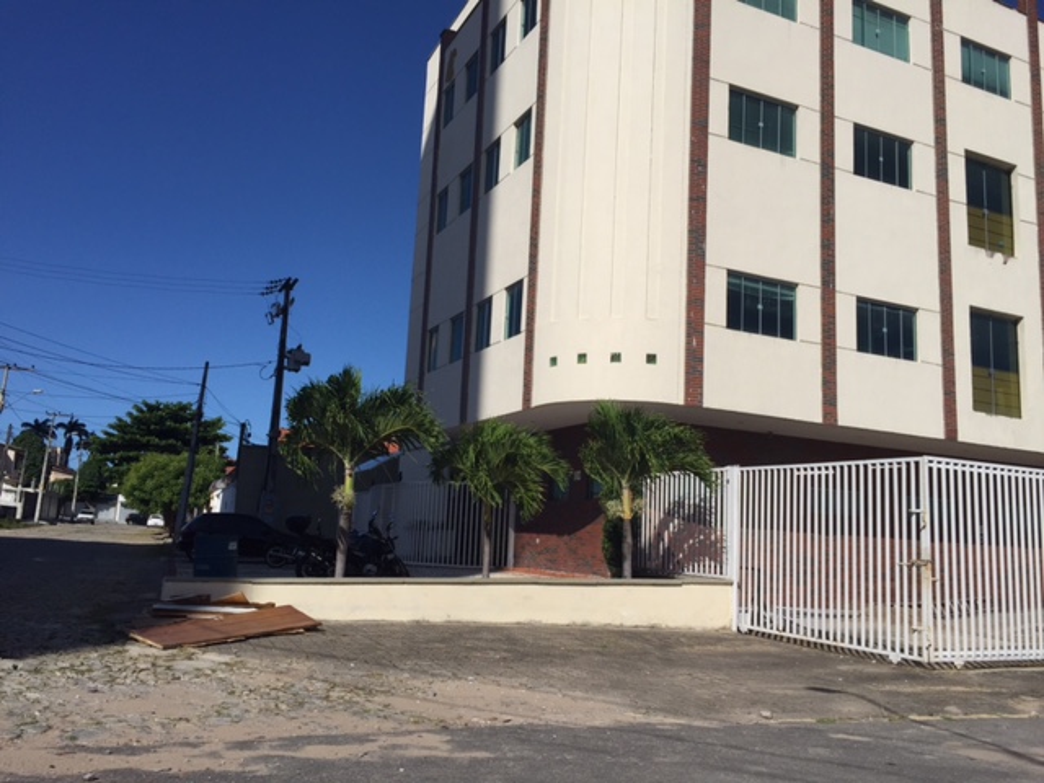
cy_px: 392
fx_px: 875
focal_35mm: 29
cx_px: 522
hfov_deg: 61.7
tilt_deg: +8.8
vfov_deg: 48.2
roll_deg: -3.0
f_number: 2.2
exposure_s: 1/4950
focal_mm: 4.15
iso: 32
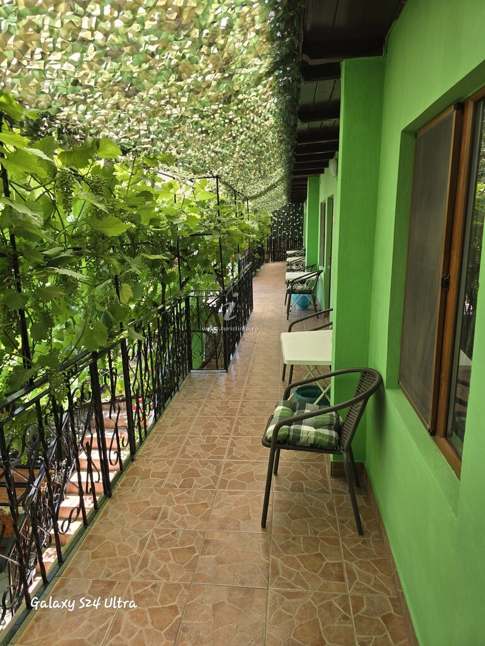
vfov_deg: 73.9
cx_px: 242
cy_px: 323
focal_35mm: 23
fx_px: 430
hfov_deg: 58.9
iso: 40
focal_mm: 6.3
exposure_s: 1/180
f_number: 1.7
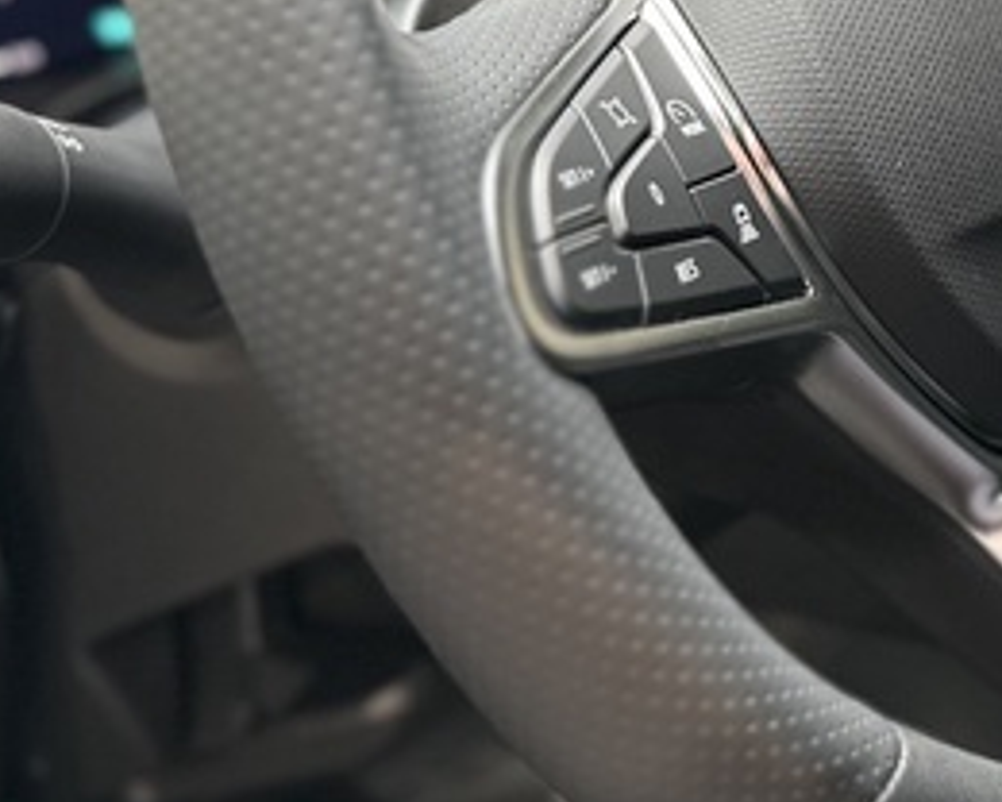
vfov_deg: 20.8
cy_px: 89
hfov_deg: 25.7
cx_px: 883
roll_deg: -0.4
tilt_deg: -17.8
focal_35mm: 72
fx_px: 2135
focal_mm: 6.86
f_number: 1.78
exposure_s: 1/50
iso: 250
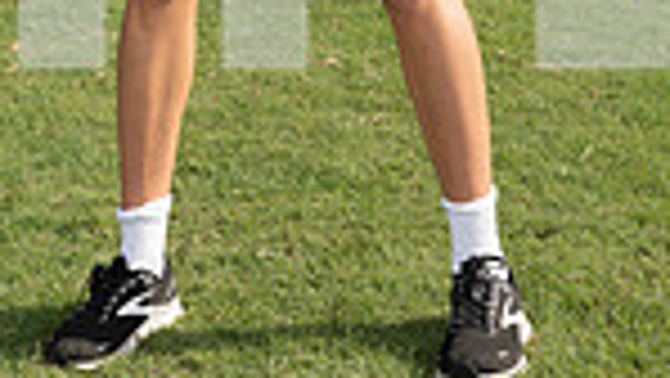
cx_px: 180
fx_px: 1973
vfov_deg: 10.1
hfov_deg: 19.2
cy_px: -382
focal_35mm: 111
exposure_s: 1/250
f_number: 8
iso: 125
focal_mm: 35
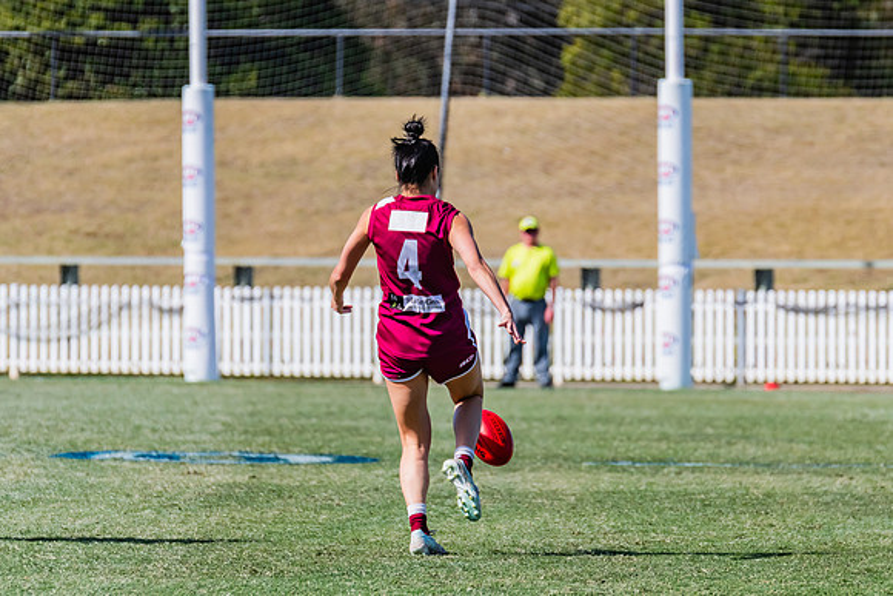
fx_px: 11243
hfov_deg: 4.5
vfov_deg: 3.0
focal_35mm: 453
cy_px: 262
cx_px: 431
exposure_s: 1/1600
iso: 800
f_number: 9
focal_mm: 360
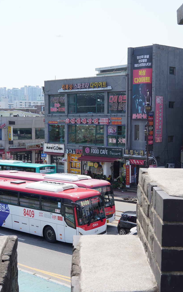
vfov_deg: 37.5
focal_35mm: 54
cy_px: 145
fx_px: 431
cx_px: 92
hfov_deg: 24.0
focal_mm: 35
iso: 100
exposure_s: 1/125
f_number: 10
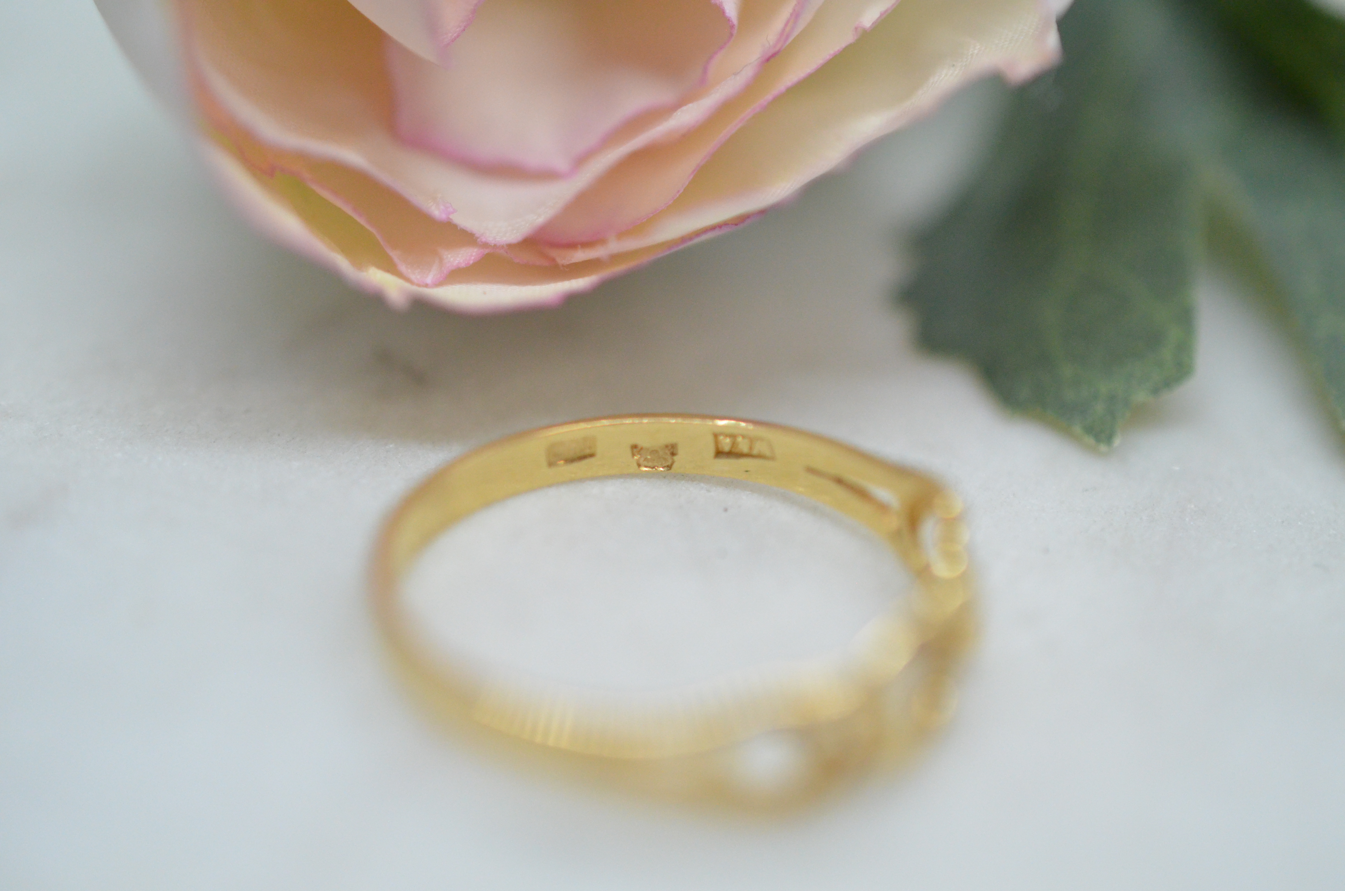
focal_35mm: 60
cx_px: 672
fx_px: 2237
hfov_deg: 33.5
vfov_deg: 22.5
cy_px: 446
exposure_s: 1/2000
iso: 3200
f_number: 4
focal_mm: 40
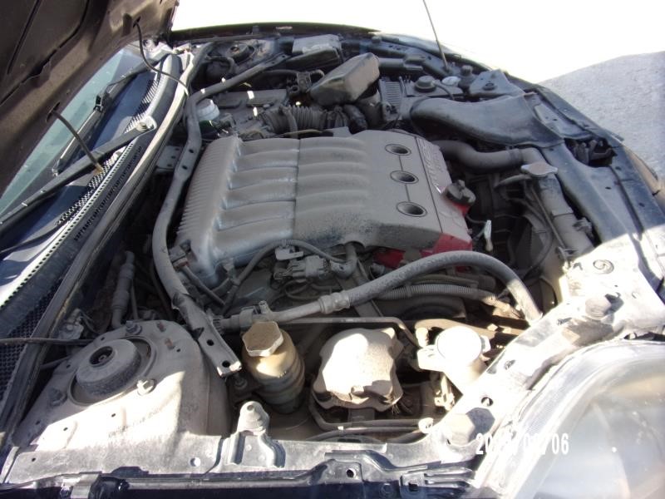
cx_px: 332
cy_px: 250
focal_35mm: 24
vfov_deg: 56.8
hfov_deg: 71.6
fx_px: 461
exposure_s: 1/280
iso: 80
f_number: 3.3
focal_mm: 4.3
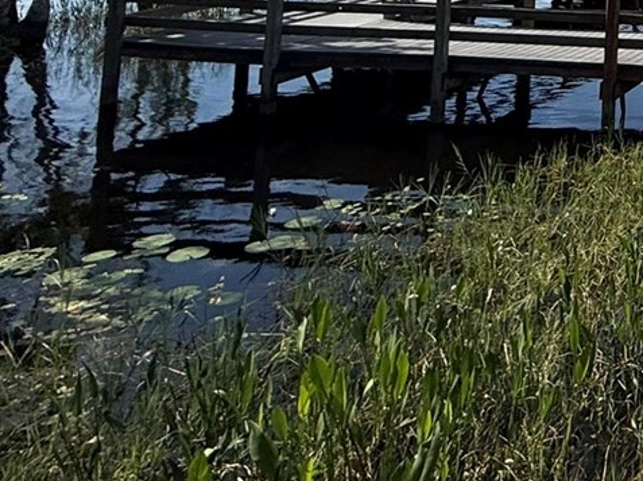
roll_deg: -1.8
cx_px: 882
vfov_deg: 25.6
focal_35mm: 47
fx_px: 872
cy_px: -175
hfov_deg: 30.0
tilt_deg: +4.2
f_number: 2.2
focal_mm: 2.22
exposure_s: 1/3125
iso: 50
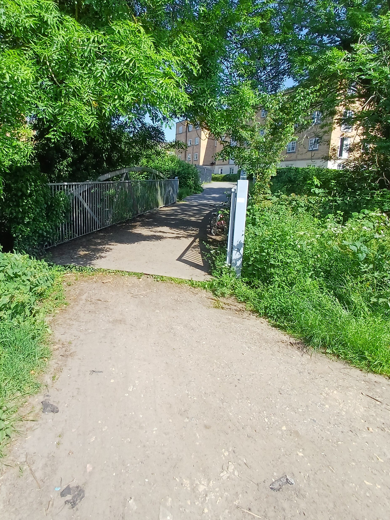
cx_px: 143
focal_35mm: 21
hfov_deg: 62.5
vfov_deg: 78.8
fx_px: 315
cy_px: 235
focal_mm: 1.64
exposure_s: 1/553
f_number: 2.2
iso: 40
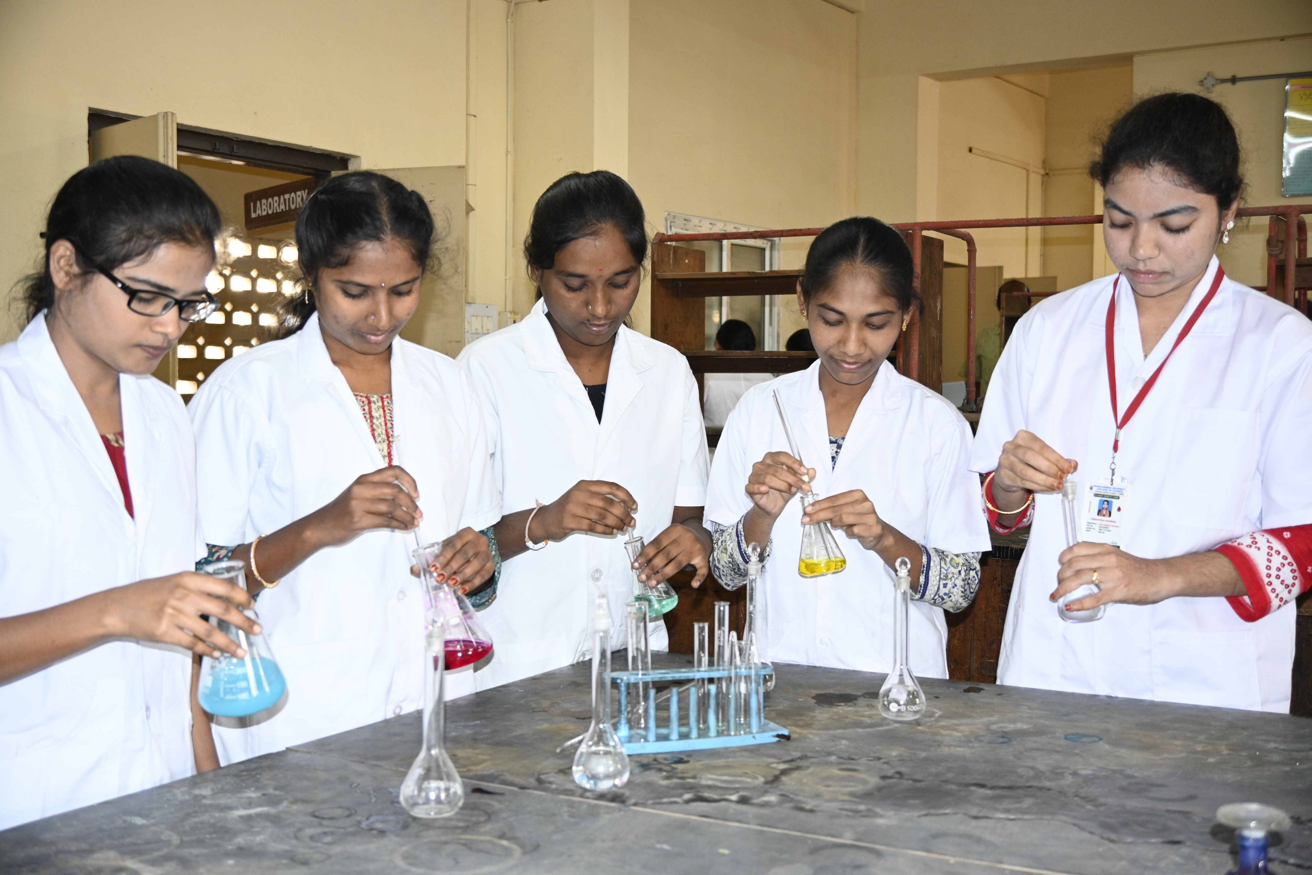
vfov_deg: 31.9
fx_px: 1531
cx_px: 656
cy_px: 438
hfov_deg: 46.4
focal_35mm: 42
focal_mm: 28
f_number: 3.8
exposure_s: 1/60
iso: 640
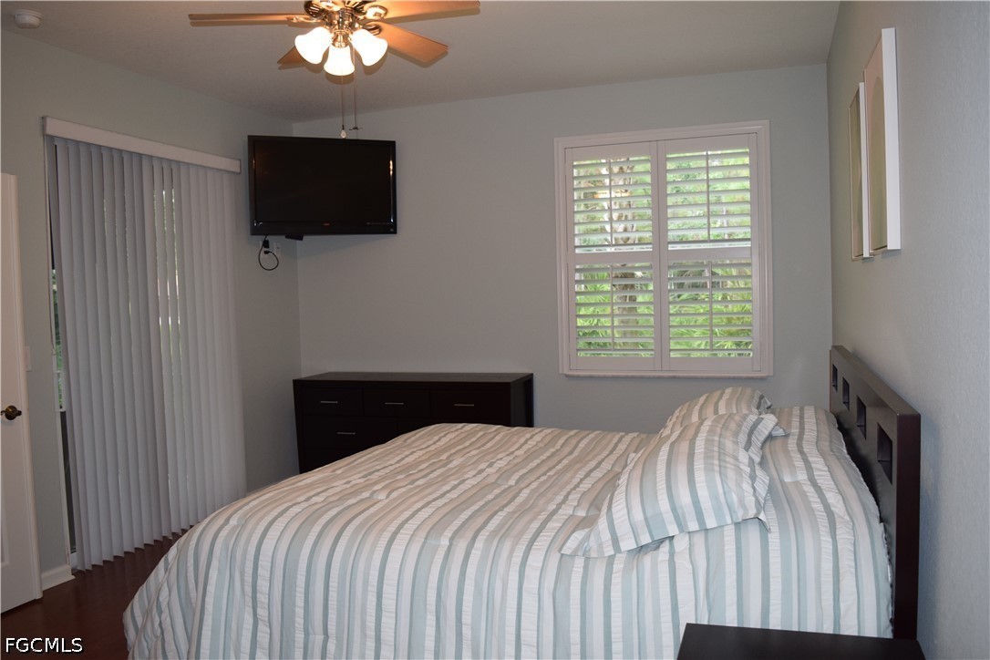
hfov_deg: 67.4
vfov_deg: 47.9
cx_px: 495
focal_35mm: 27
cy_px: 330
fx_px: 742
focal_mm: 18
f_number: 5
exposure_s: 1/100
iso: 800
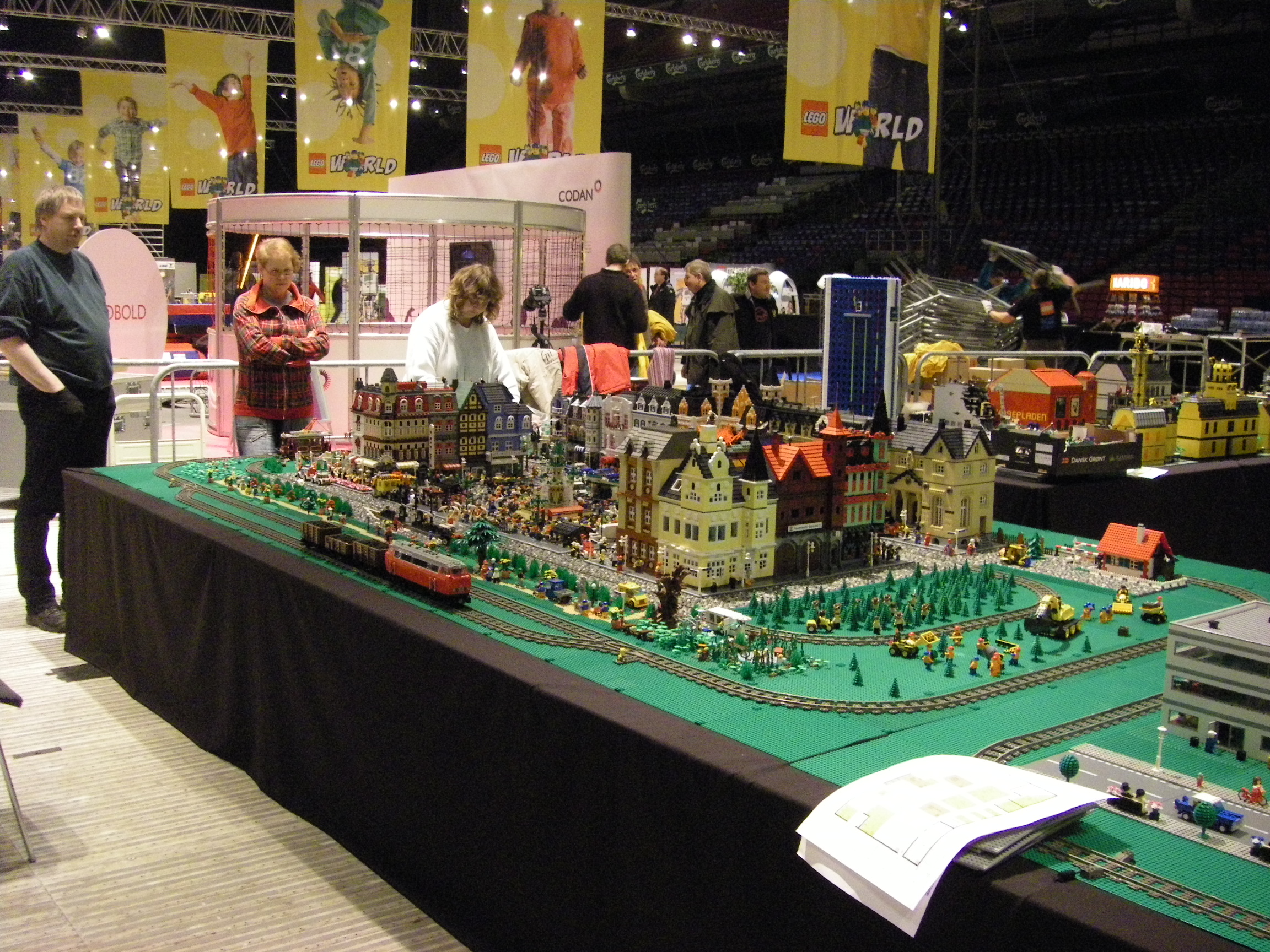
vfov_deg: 37.7
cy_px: 476
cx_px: 635
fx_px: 1394
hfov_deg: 49.0
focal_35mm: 38
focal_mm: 6.3
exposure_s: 1/25
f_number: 3.5
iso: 800
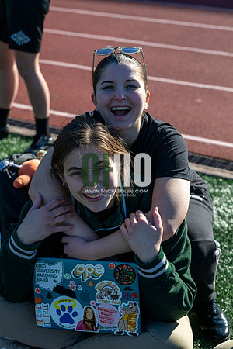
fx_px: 680
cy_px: 174
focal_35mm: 70
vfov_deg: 28.8
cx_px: 116
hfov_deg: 19.5
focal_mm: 70
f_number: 5
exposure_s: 1/2000
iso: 250
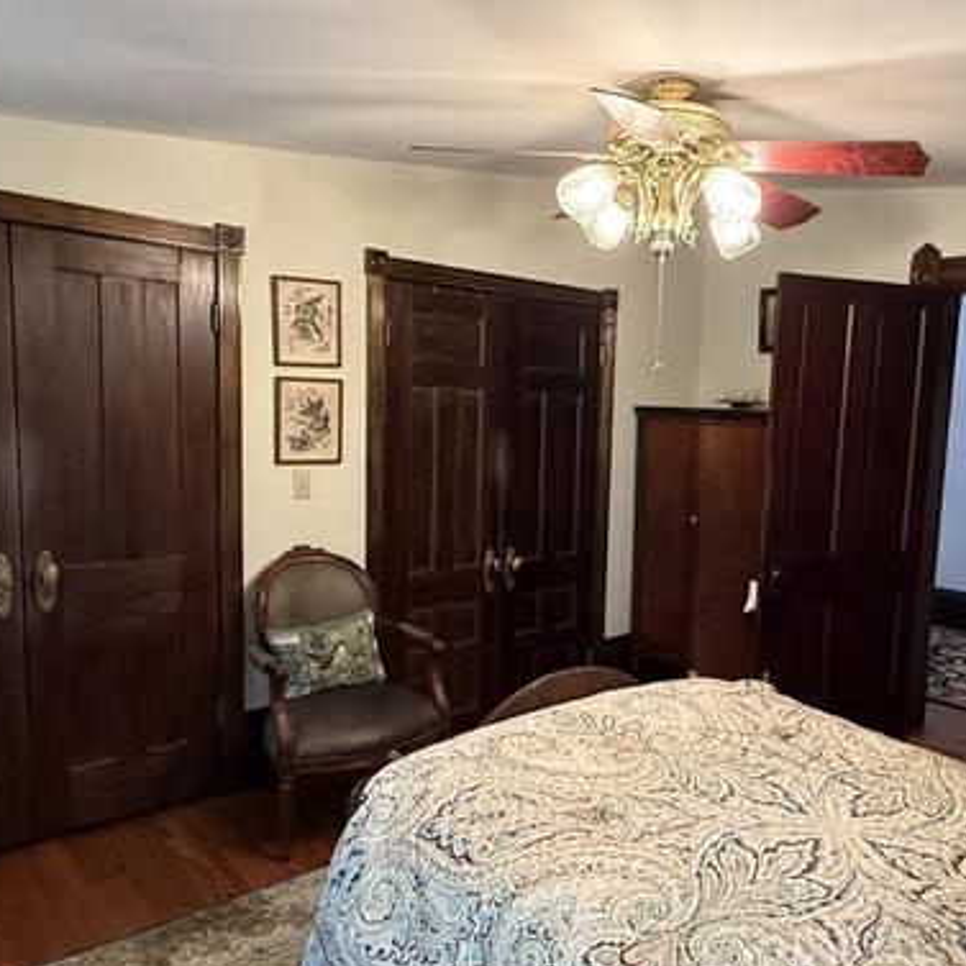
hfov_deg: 56.6
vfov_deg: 57.3
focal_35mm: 28
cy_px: 510
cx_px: 603
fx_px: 884
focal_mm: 2.22
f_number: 2.2
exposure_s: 1/60
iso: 500
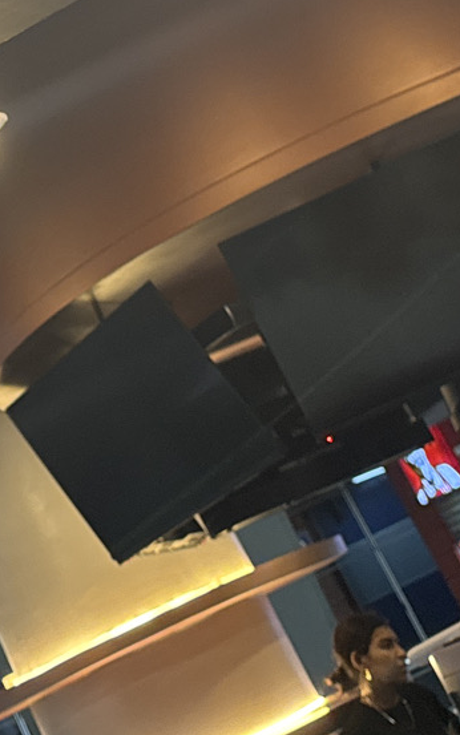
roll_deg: +25.5
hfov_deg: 13.5
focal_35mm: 92
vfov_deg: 21.2
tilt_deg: +23.4
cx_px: -195
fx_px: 1844
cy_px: -117
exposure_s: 1/60
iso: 250
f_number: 1.78
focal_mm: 6.76
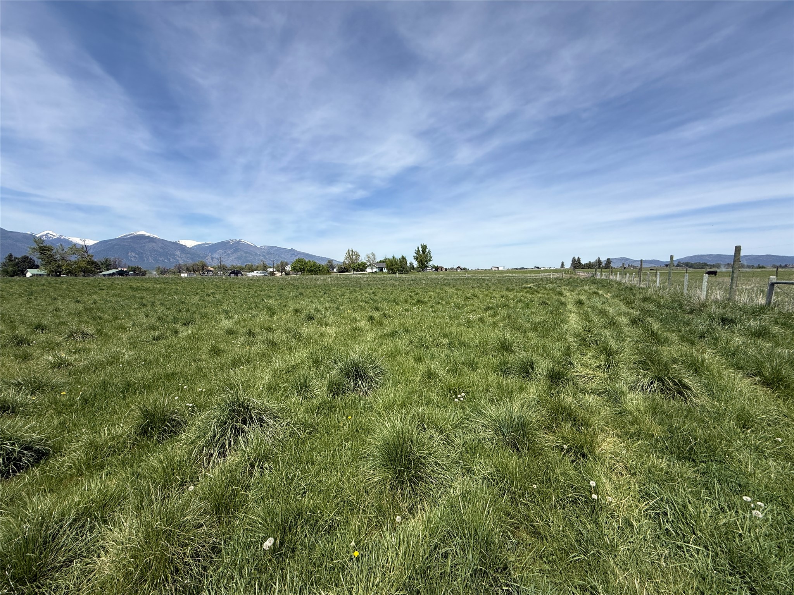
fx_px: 321
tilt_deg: -3.8
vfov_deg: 85.7
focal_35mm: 14
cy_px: 298
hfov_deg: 102.1
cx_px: 397
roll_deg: -1.4
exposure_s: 1/2841
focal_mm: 2.22
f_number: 2.2
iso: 50
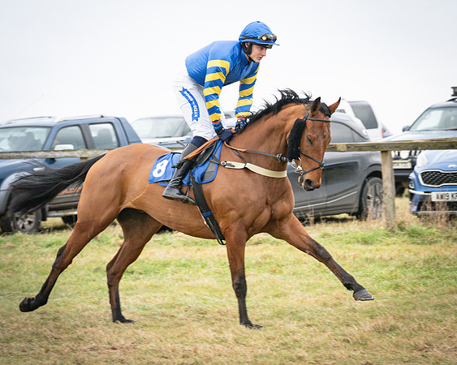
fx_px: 2626
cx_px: 306
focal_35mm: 194
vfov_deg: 8.0
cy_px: 182
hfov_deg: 9.9
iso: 500
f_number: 4.5
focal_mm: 135
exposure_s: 1/1000
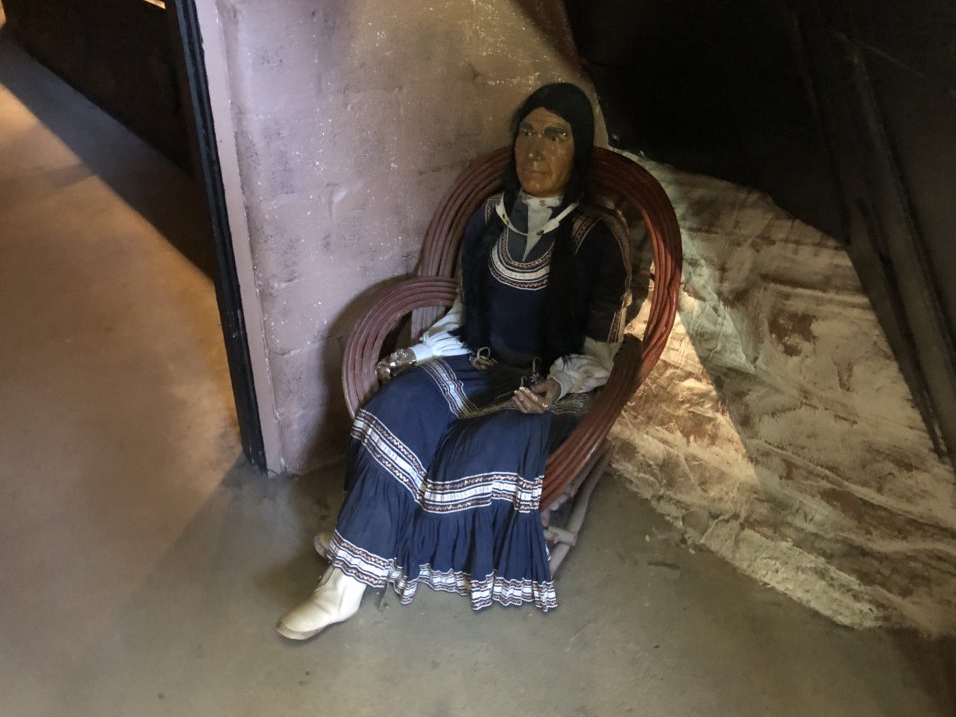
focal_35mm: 30
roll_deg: +1.3
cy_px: 377
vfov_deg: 46.8
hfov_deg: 60.0
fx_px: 829
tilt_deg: -32.7
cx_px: 464
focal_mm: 3.99
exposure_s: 1/4
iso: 200
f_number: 1.8
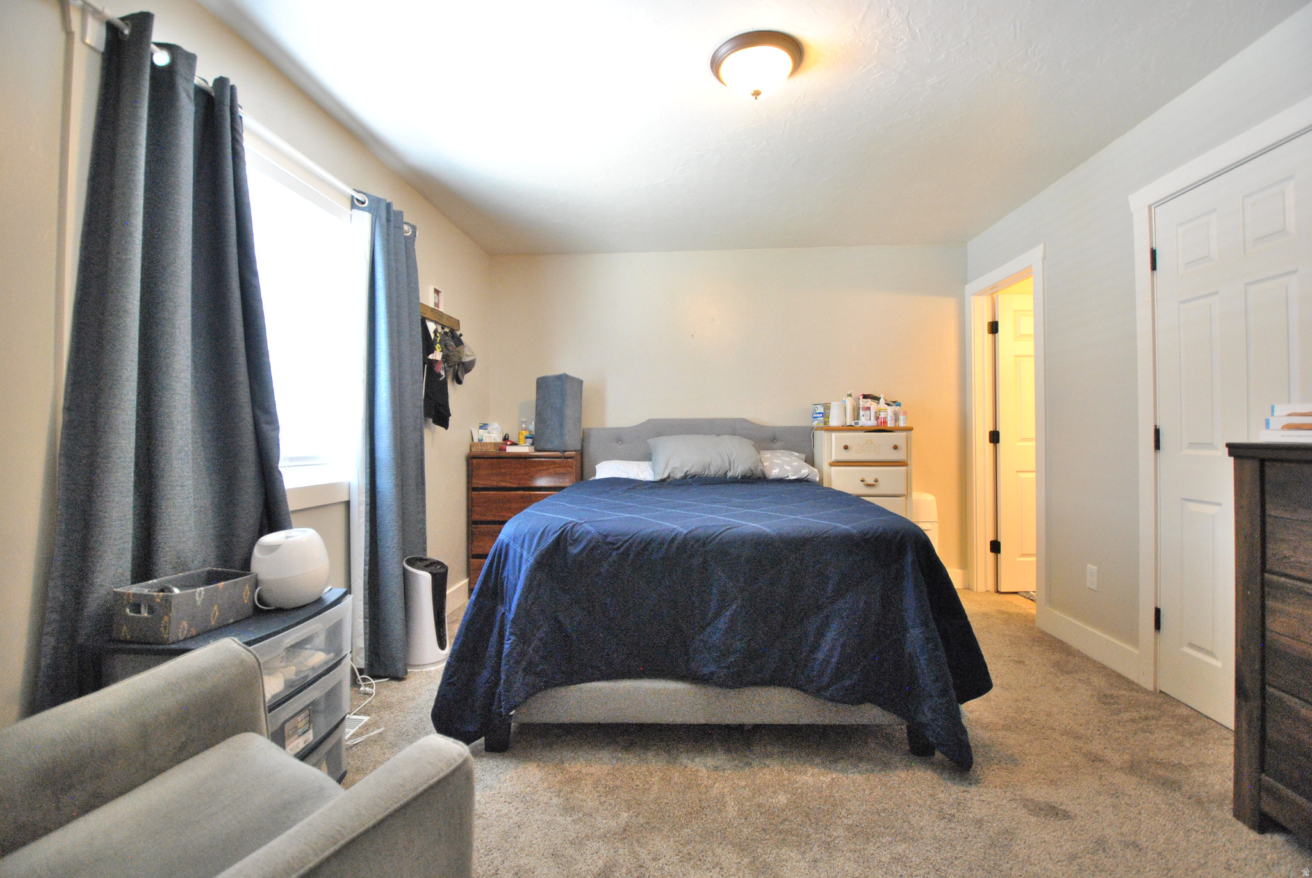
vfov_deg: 77.5
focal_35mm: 15
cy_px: 439
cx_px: 656
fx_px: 547
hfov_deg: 100.3
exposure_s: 1/30
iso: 900
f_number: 3.5
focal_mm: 10
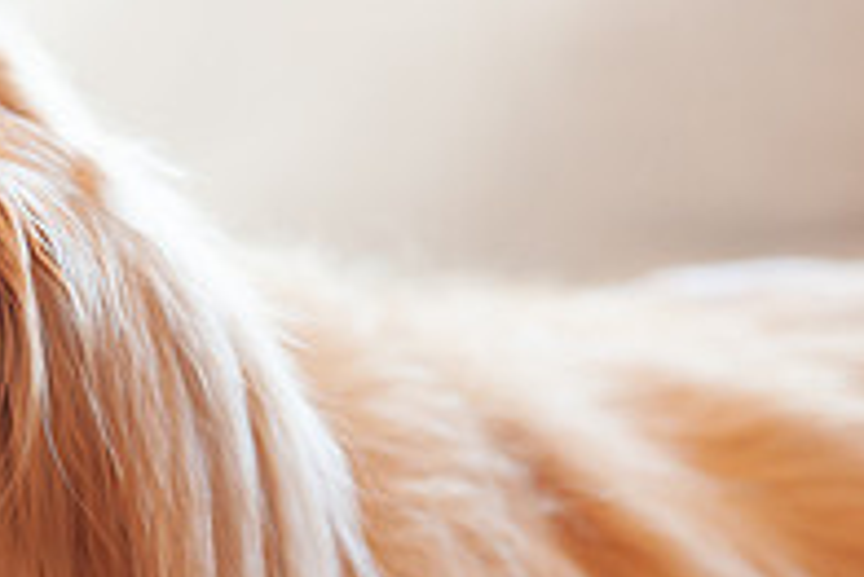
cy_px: 448
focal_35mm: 230
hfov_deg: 8.9
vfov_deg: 6.0
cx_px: -137
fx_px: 5524
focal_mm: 58
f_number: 2.8
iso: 1000
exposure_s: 1/125
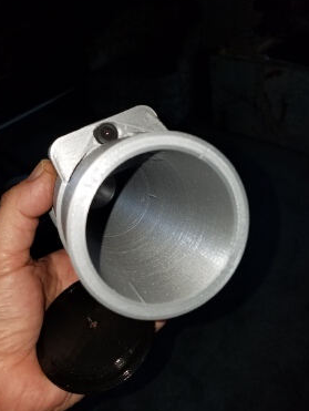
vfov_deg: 63.4
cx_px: 152
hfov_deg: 49.8
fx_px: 333
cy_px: 214
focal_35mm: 28
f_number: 1.7
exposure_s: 1/210
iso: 50
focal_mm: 4.2
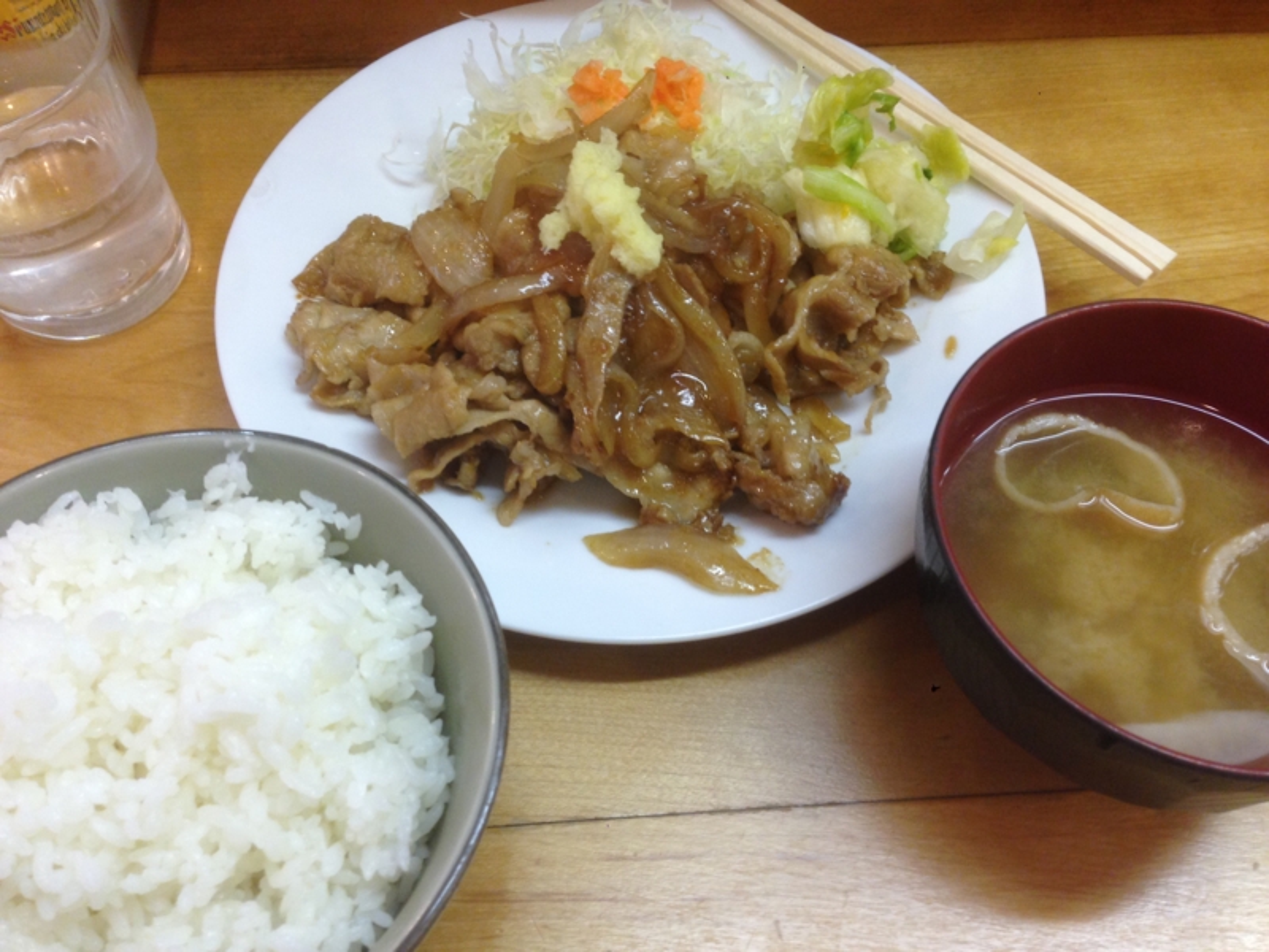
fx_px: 1210
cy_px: 476
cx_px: 634
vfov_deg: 42.9
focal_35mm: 33
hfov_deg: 55.4
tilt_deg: -57.6
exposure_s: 1/20
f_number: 2.4
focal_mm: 4.12
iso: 100
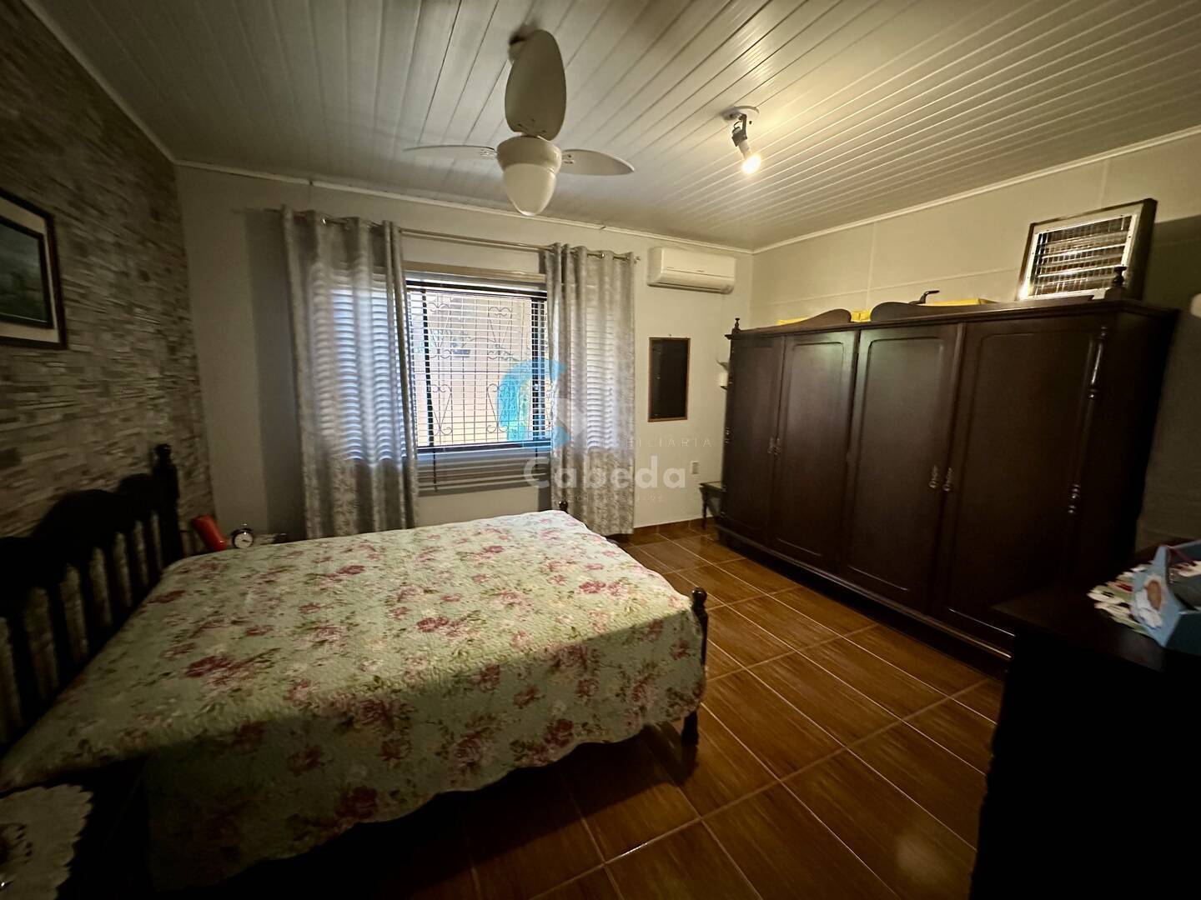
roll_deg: -1.2
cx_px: 600
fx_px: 486
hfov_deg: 102.1
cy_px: 450
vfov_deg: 85.7
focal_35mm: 14
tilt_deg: -9.1
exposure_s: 1/60
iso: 1000
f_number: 2.2
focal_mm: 2.22
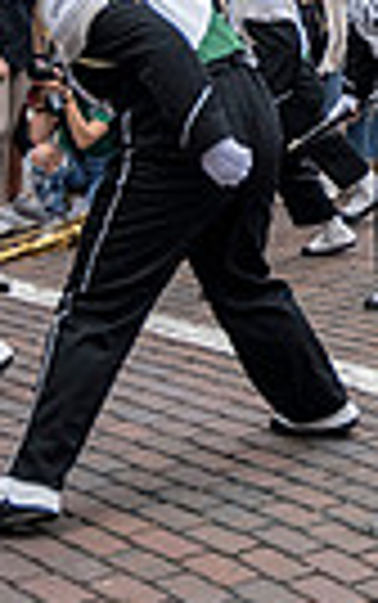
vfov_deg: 18.9
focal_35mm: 106
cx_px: 896
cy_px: -43
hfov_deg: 10.7
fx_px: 1743
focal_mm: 24
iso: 800
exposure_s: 1/1600
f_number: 4
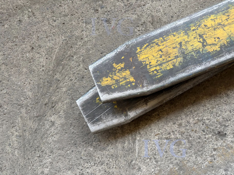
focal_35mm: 26
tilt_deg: -82.2
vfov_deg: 53.1
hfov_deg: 67.3
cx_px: 117
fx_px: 176
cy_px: 88
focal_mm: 5.96
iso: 250
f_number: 1.6
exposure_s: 1/60
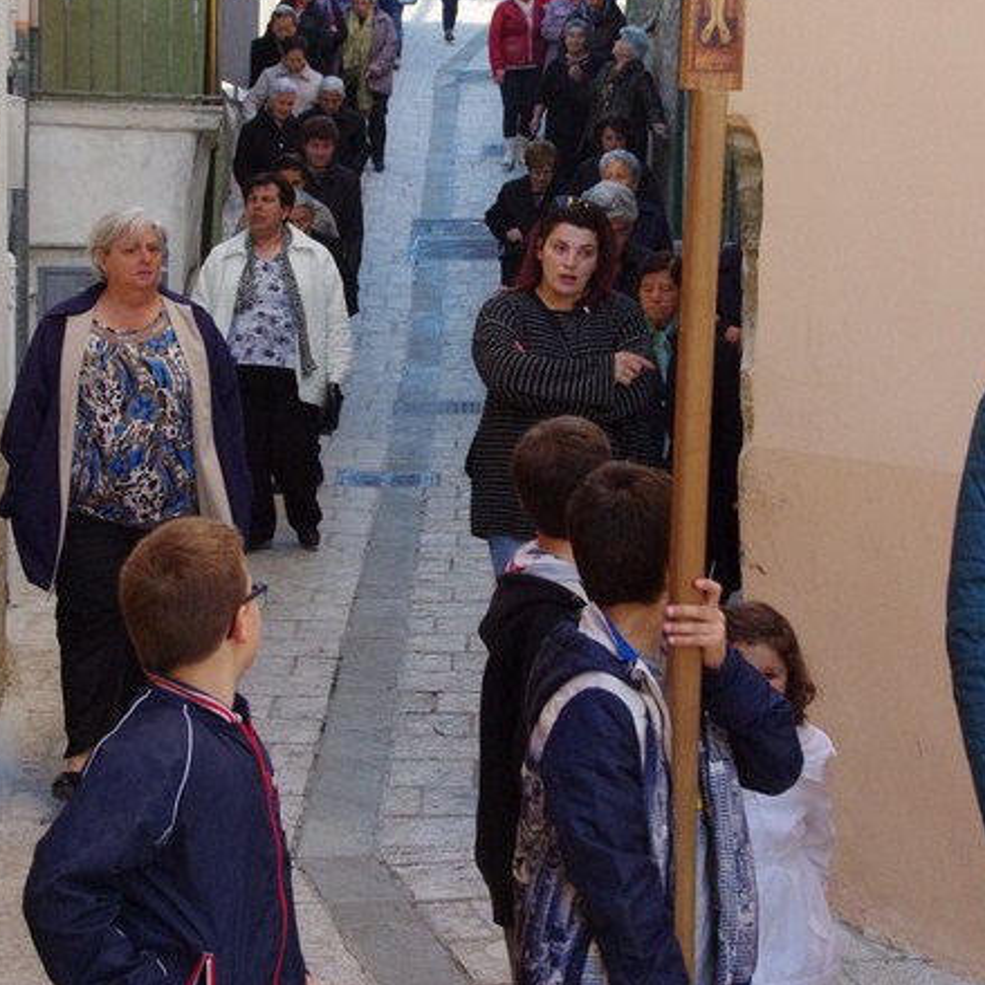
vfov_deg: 18.6
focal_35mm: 93
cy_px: 359
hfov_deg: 18.7
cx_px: 453
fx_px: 2994
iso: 3200
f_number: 8
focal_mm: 43
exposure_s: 1/250
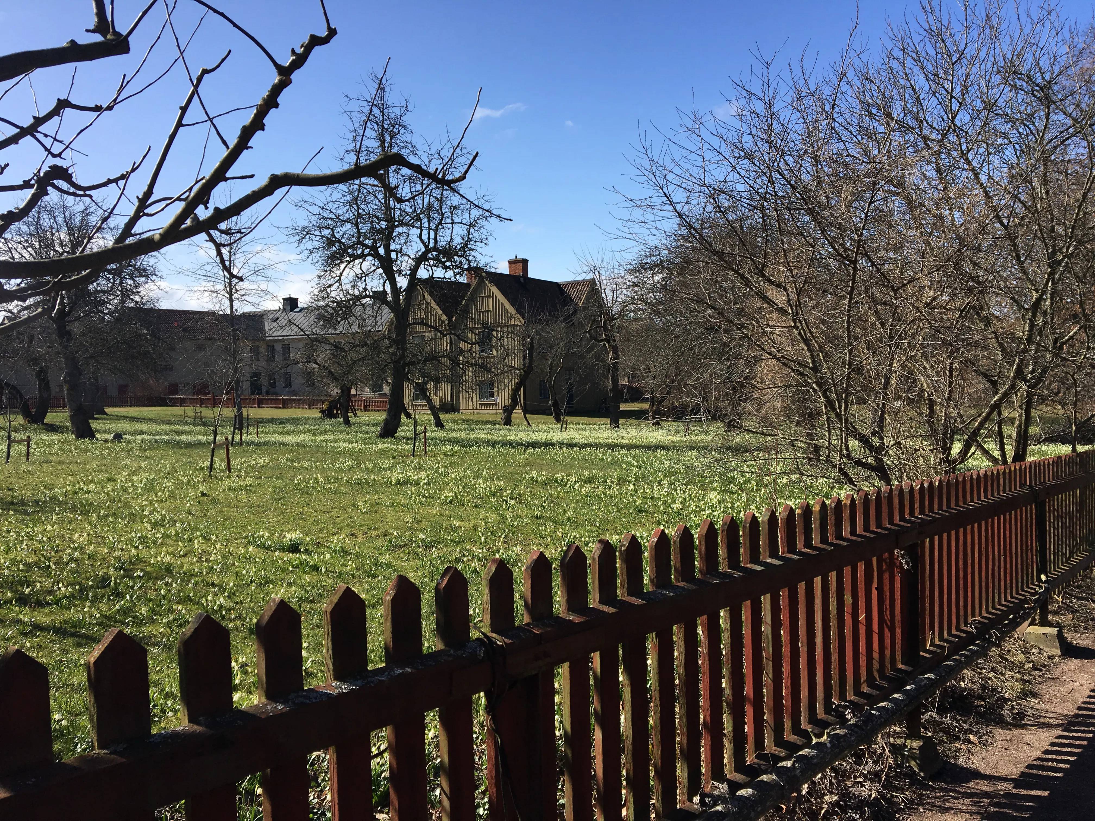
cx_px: 548
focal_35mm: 29
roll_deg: +0.8
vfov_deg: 48.2
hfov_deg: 61.7
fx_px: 917
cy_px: 410
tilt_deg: -2.1
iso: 25
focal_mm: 4.15
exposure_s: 1/1709
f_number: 2.2
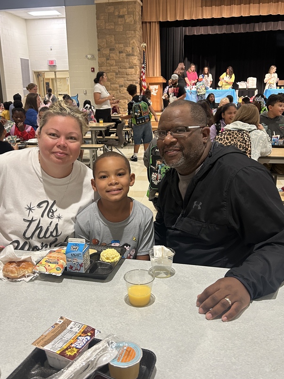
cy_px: 188
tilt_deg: -15.6
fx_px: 361
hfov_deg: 42.9
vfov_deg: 55.4
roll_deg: +0.8
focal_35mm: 33
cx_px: 136
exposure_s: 1/60
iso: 200
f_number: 1.5
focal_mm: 5.7
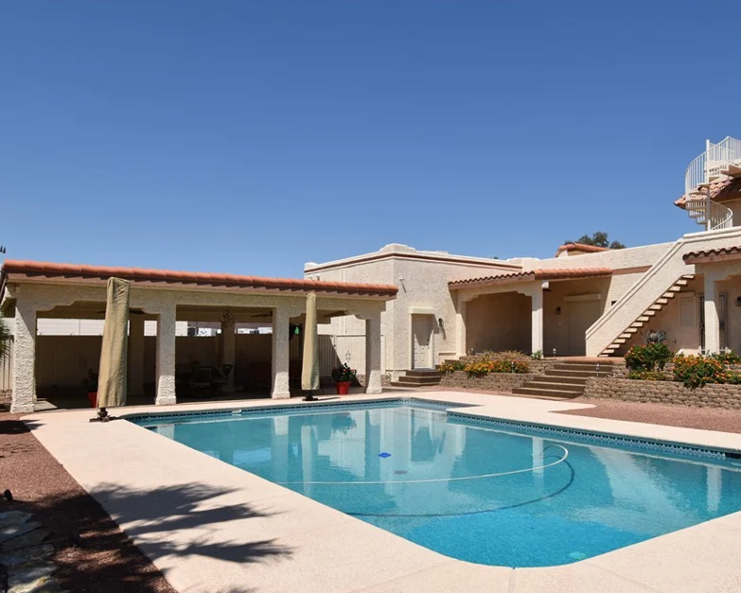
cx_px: 455
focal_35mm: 28
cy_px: 315
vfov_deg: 52.1
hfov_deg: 62.2
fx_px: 606
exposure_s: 1/500
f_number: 11
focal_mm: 15
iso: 200
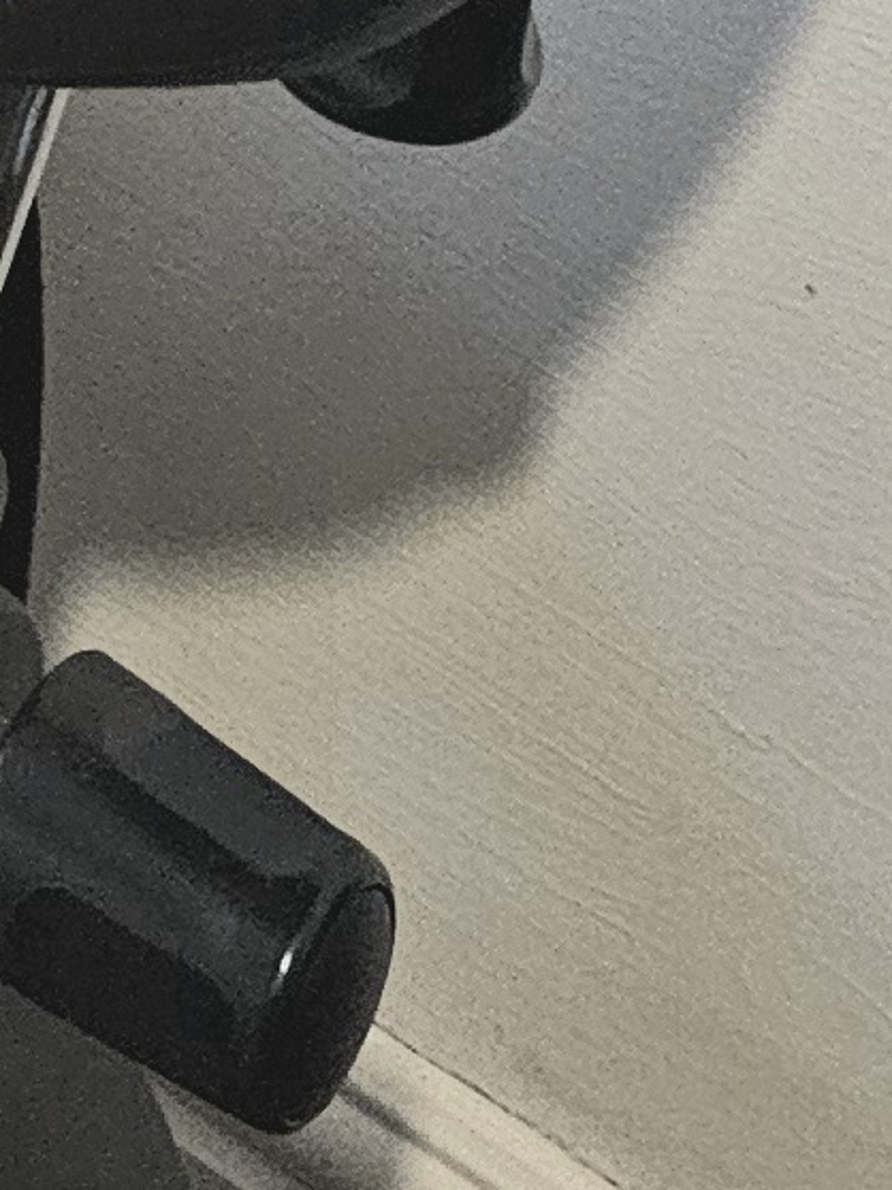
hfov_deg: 8.4
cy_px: -2883
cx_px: -1044
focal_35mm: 165
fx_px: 5673
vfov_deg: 8.7
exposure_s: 1/50.3
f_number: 1.7
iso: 640
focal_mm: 6.3
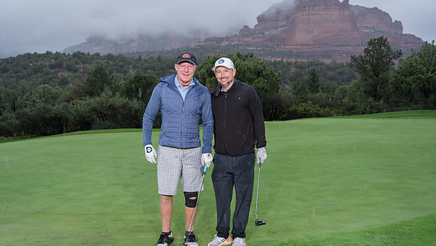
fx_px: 393
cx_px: 202
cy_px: 131
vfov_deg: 34.7
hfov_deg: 57.9
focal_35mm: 34
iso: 320
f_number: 4.5
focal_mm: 27.7
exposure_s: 1/320
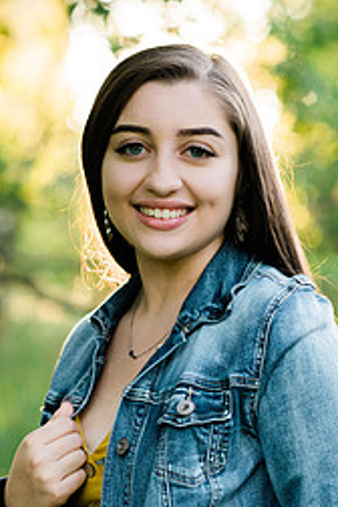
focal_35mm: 152
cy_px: 356
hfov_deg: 9.0
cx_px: 143
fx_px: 2140
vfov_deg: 13.5
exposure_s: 1/640
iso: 1000
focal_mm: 85
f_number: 2.8
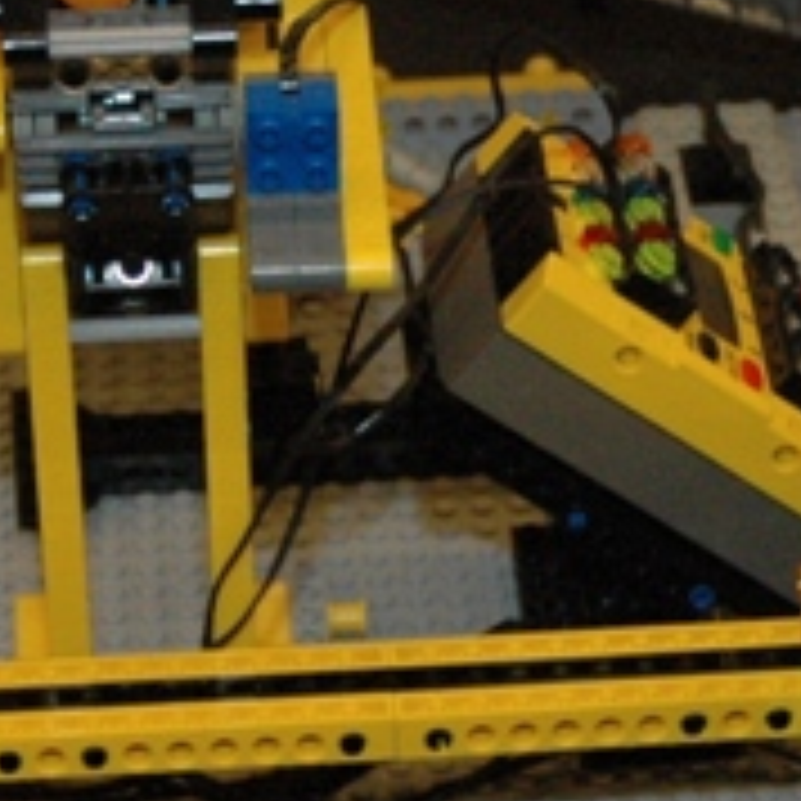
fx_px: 5733
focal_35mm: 219
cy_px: 495
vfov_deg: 8.0
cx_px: 603
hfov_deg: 8.0
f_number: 4.2
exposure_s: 1/60
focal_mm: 34
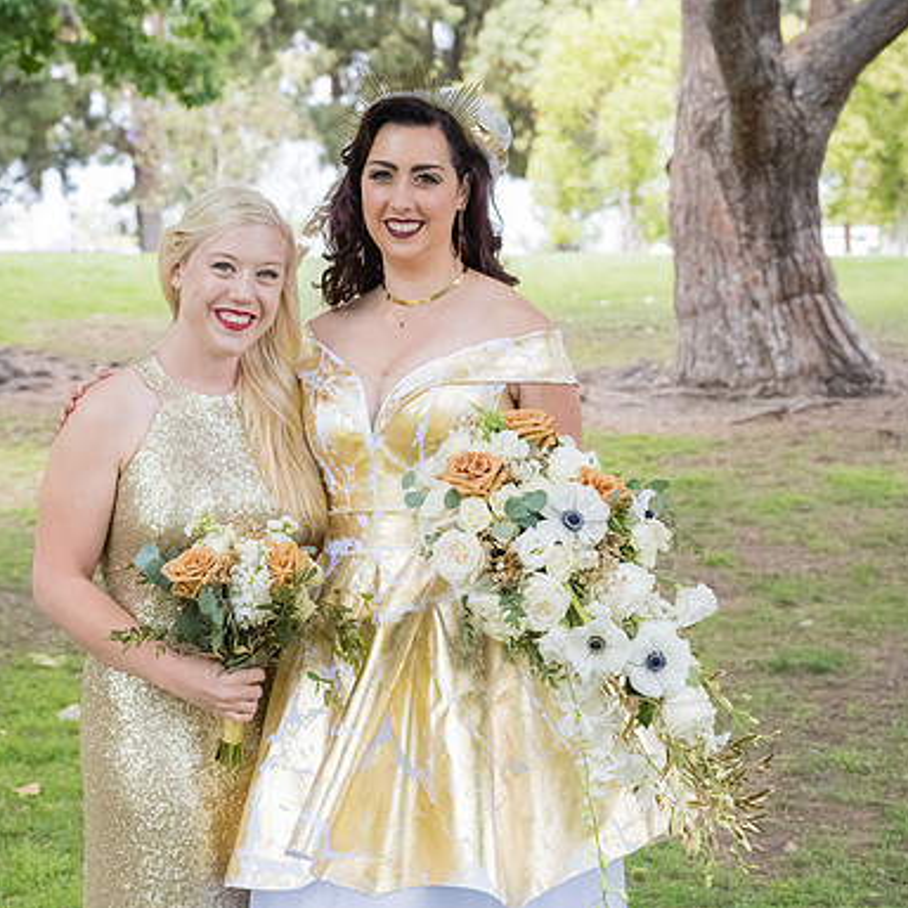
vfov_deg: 20.2
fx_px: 2552
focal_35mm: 86
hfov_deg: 20.1
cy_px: 455
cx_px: 359
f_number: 5.6
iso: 1250
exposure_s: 1/1250
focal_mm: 67
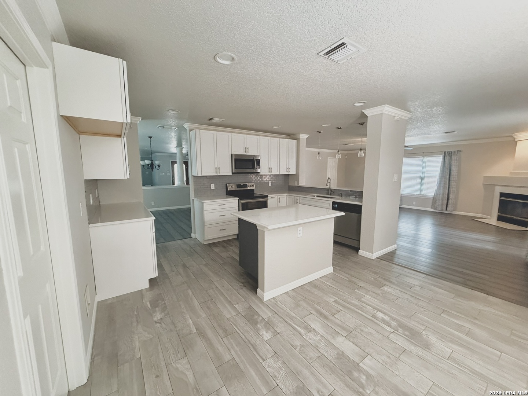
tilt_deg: -7.7
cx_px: 264
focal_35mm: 14
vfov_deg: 85.7
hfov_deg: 102.1
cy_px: 198
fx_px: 214
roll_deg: -0.3
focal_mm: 2.22
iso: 640
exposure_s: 1/60
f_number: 2.2
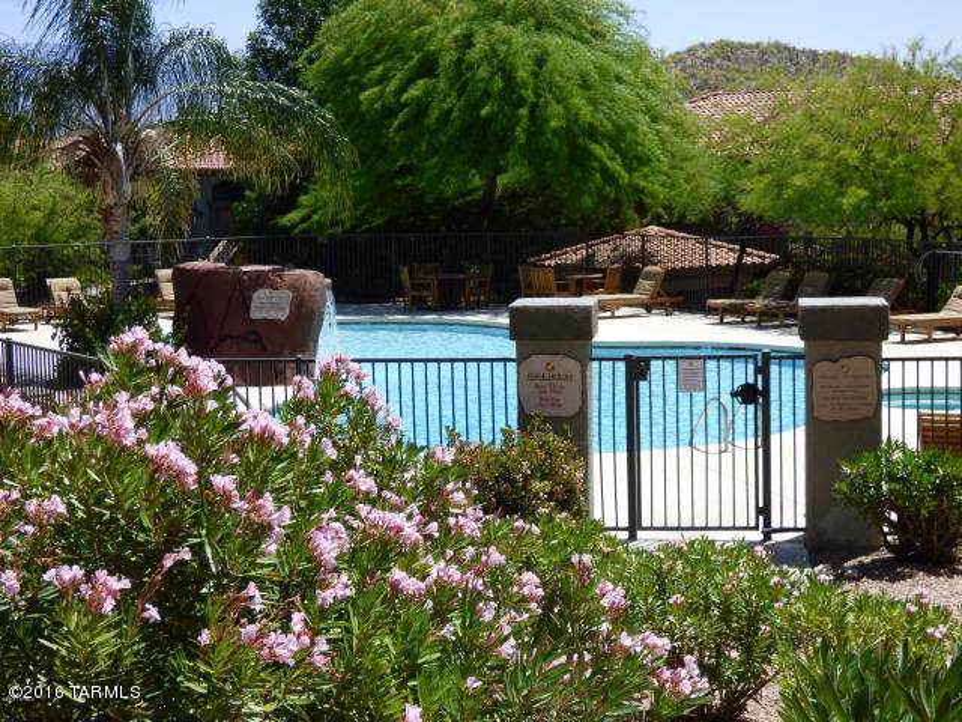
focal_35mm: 66
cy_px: 361
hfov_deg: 29.4
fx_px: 1834
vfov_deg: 22.3
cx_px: 481
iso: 100
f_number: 4.2
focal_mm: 11.21
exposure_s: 1/800
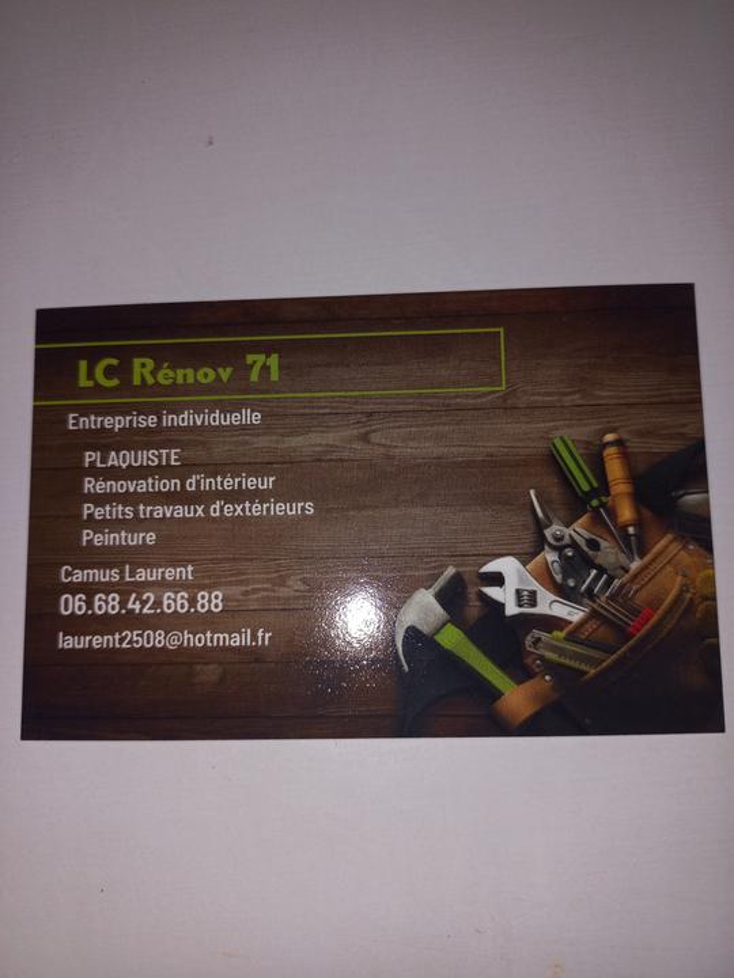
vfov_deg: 69.4
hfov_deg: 54.9
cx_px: 367
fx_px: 707
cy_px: 489
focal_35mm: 25
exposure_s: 1/221
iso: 25
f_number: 1.8
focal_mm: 4.6
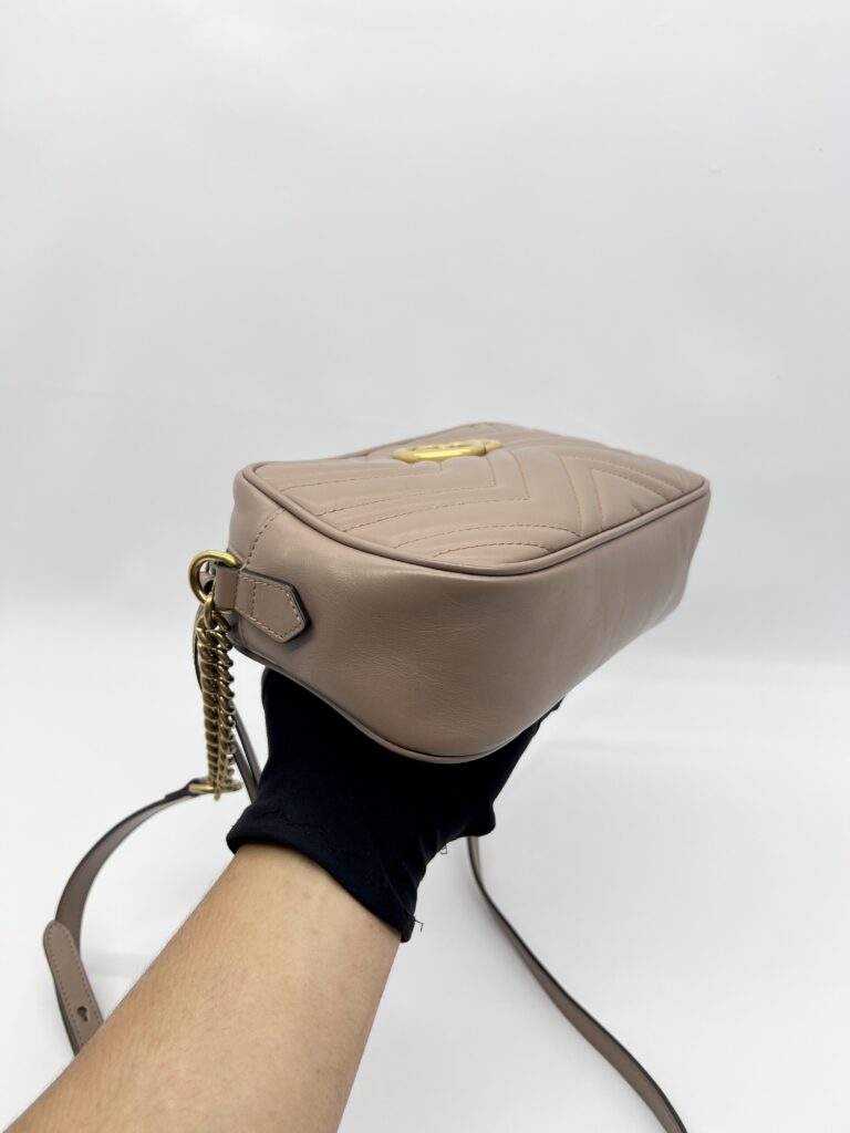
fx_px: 851
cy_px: 566
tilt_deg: -26.6
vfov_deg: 67.3
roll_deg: +1.8
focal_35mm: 26
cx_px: 425
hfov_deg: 53.1
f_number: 1.5
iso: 32
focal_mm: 5.7
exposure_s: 1/117
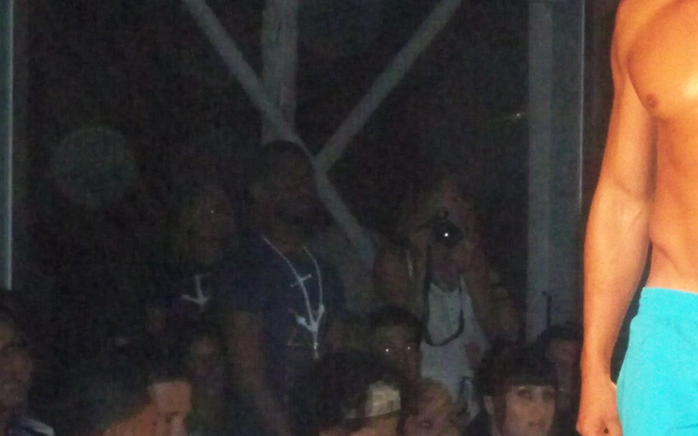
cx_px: 642
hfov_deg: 9.3
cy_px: 308
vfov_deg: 5.9
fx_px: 4261
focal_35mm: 224
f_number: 4.2
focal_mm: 16.3
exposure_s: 1/500
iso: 1600
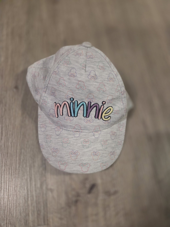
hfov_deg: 58.9
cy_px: 114
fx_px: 151
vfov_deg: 73.9
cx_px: 85
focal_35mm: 23
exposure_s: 1/101
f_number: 1.8
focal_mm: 5.4
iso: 1250
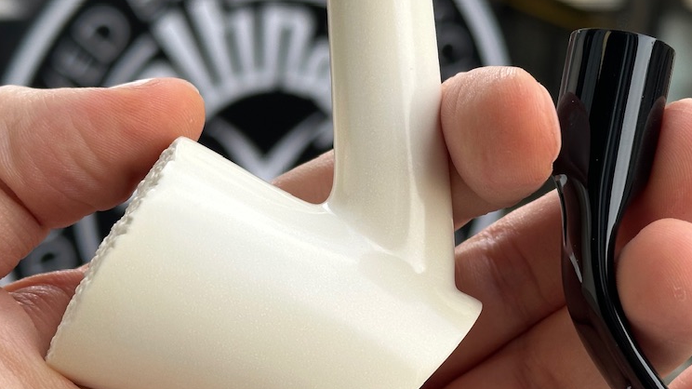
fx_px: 1651
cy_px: 191
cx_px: 393
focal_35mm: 90
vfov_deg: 13.4
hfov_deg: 23.7
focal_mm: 6.86
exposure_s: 1/549
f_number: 1.78
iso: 64
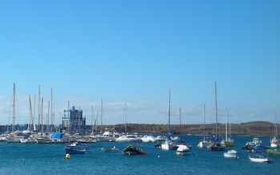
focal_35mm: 75
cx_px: 47
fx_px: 572
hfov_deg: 26.9
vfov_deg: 17.3
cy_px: 127
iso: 50
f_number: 6.6
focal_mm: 6.8
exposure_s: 1/210
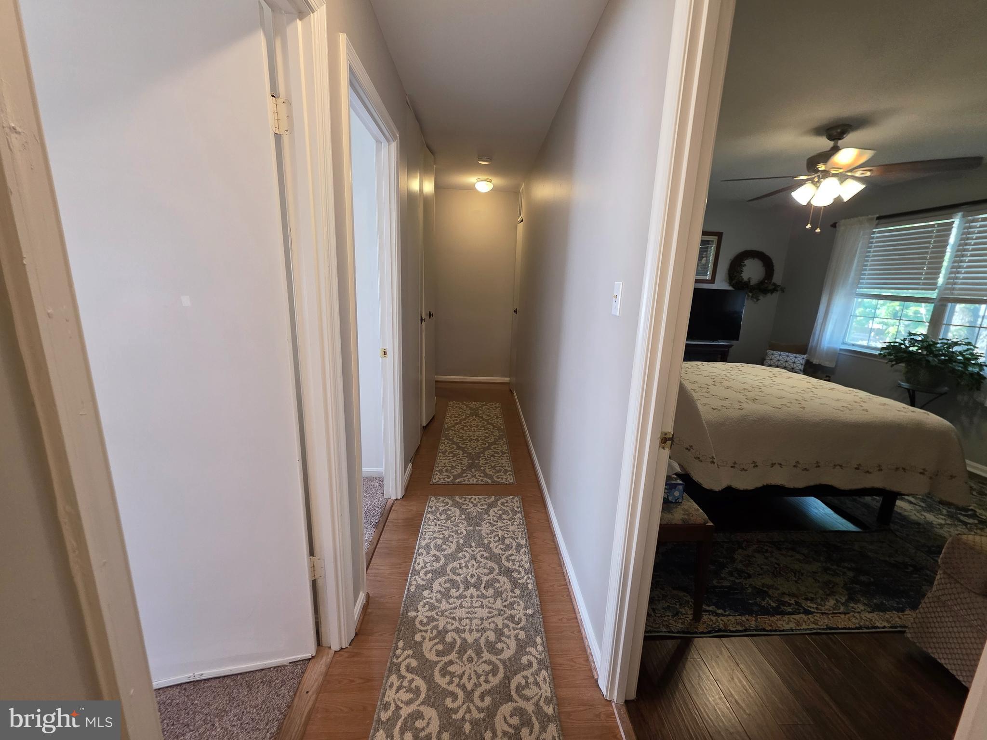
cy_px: 370
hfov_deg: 106.2
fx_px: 371
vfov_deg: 89.9
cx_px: 494
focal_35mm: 13
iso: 250
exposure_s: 1/120
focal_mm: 2.2
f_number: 1.9
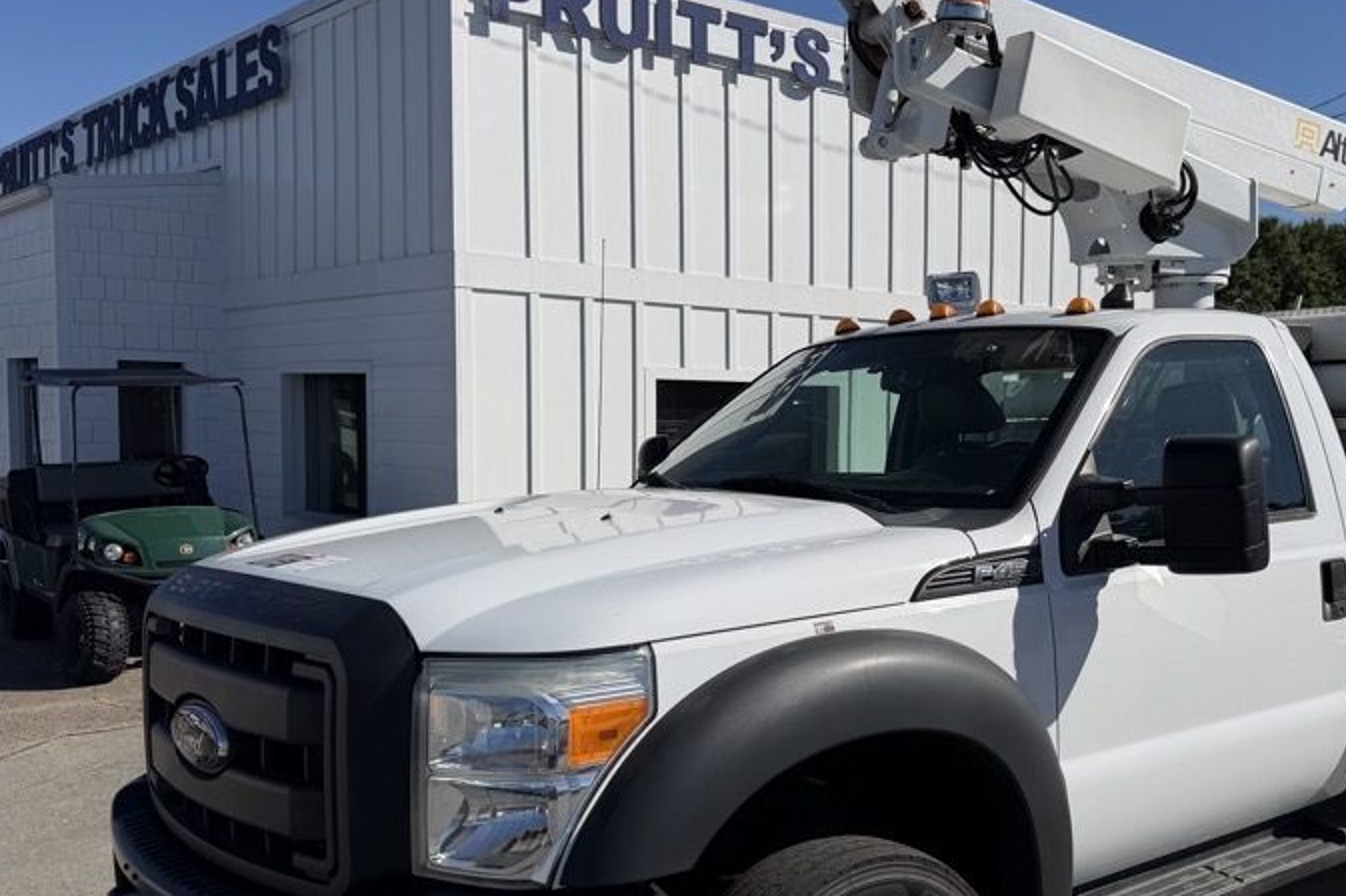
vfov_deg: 35.0
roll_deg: -0.5
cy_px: 490
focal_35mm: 38
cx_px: 974
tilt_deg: -5.2
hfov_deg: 49.1
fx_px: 1420
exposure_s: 1/9091
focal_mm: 6.76
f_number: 1.78
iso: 80
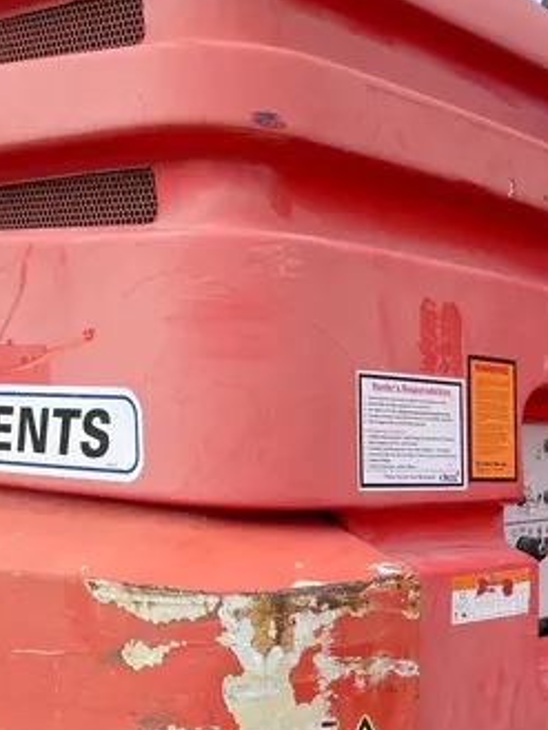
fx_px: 1223
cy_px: 600
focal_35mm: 58
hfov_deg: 24.4
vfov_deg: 32.2
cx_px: 515
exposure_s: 1/754
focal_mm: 4.2
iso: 32
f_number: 1.6
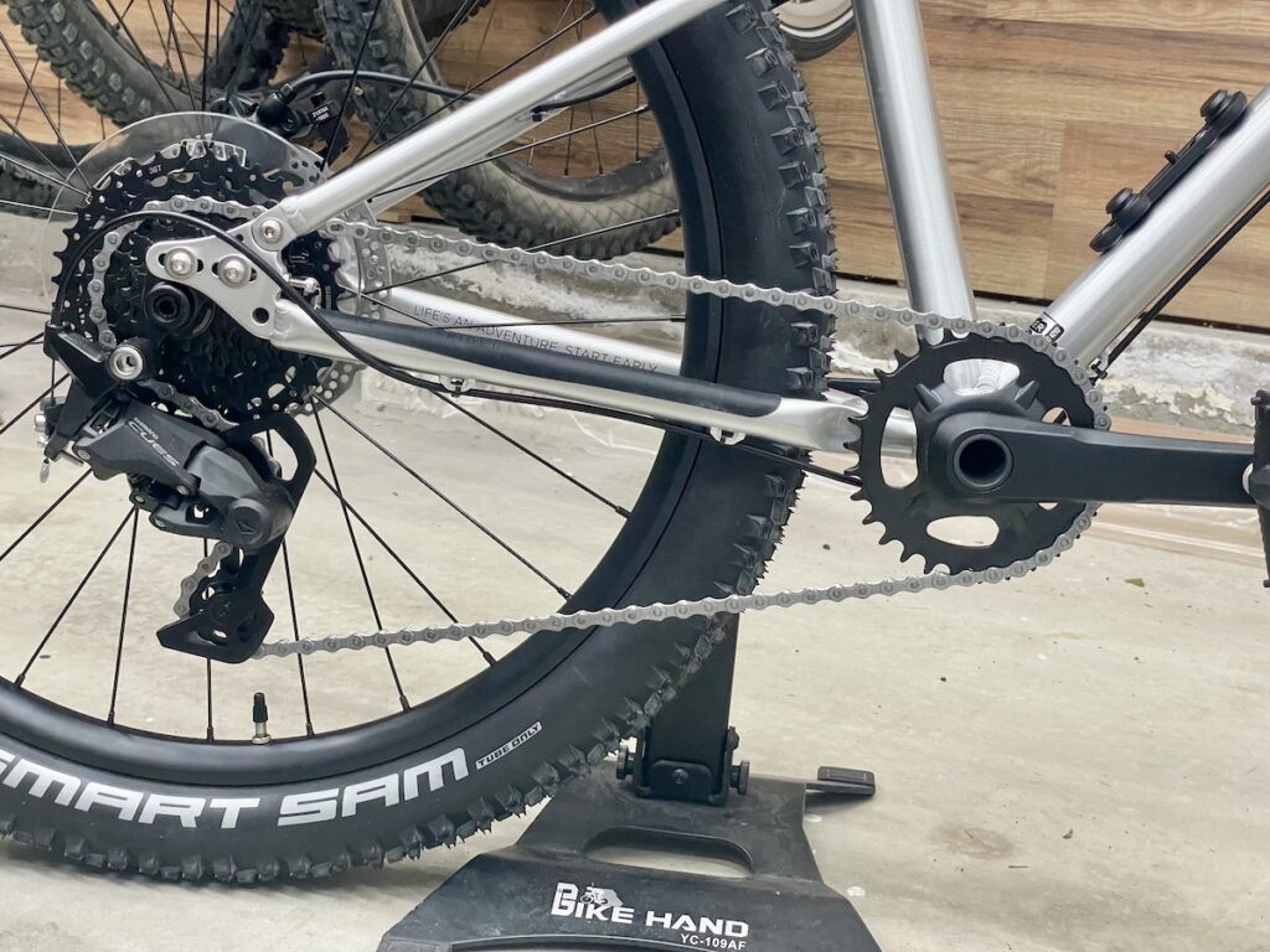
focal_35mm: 52
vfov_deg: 28.0
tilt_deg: -12.9
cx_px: 635
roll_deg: -4.6
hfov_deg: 36.8
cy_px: 476
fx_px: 1908
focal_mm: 6
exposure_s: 1/60
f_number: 2
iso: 250
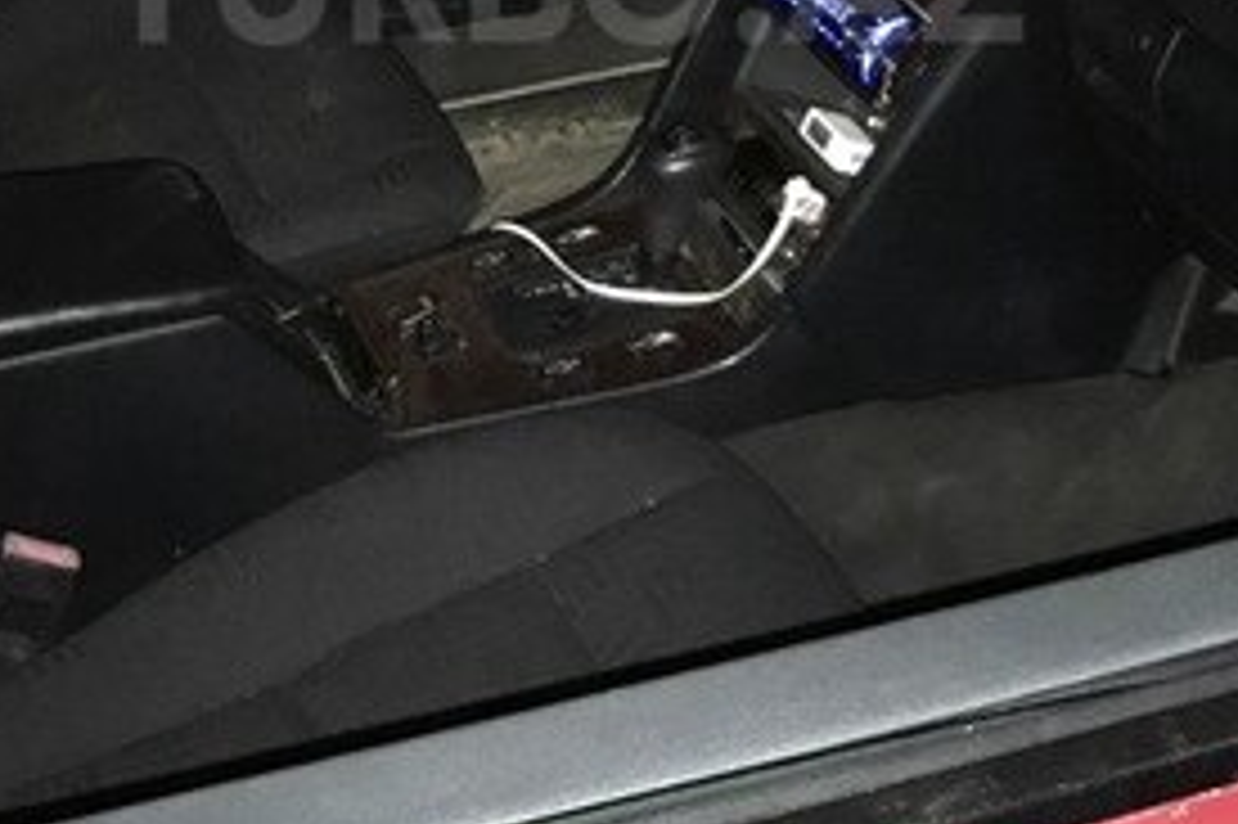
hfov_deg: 28.8
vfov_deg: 18.8
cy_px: -25
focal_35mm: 70
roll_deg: -2.8
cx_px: 563
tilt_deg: -26.5
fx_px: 2406
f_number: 1.8
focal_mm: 3.99
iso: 200
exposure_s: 1/17
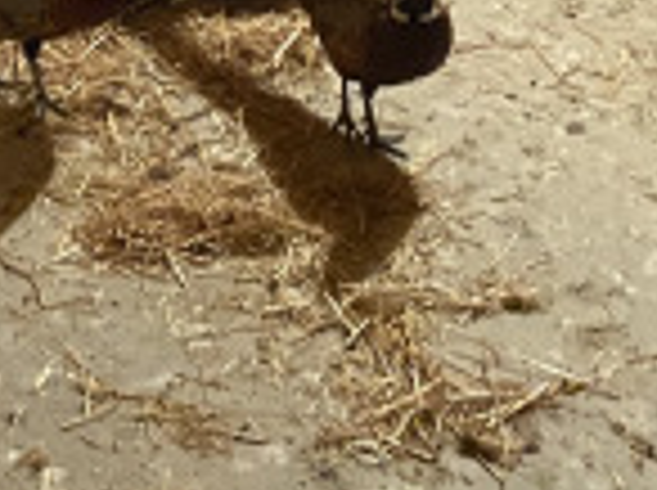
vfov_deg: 11.6
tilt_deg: -16.1
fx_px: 2160
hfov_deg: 16.9
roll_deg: -0.9
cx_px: -18
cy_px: -490
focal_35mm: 114
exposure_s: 1/30
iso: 500
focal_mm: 4.25
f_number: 1.8
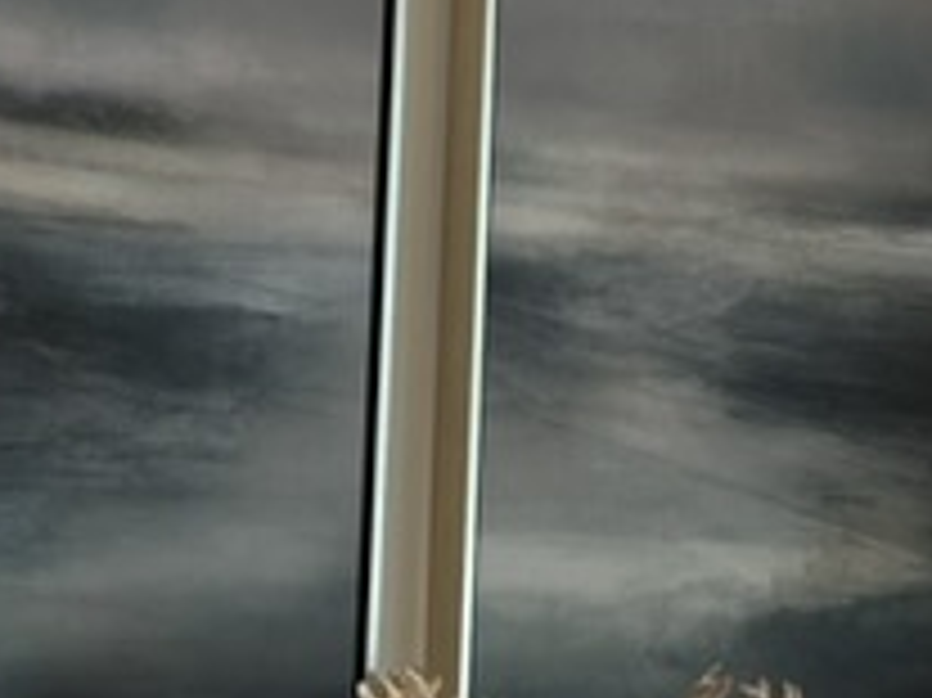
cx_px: 446
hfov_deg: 16.6
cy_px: 423
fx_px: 3202
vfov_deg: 12.4
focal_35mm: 119
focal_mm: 6.76
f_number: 1.78
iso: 200
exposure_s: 1/120
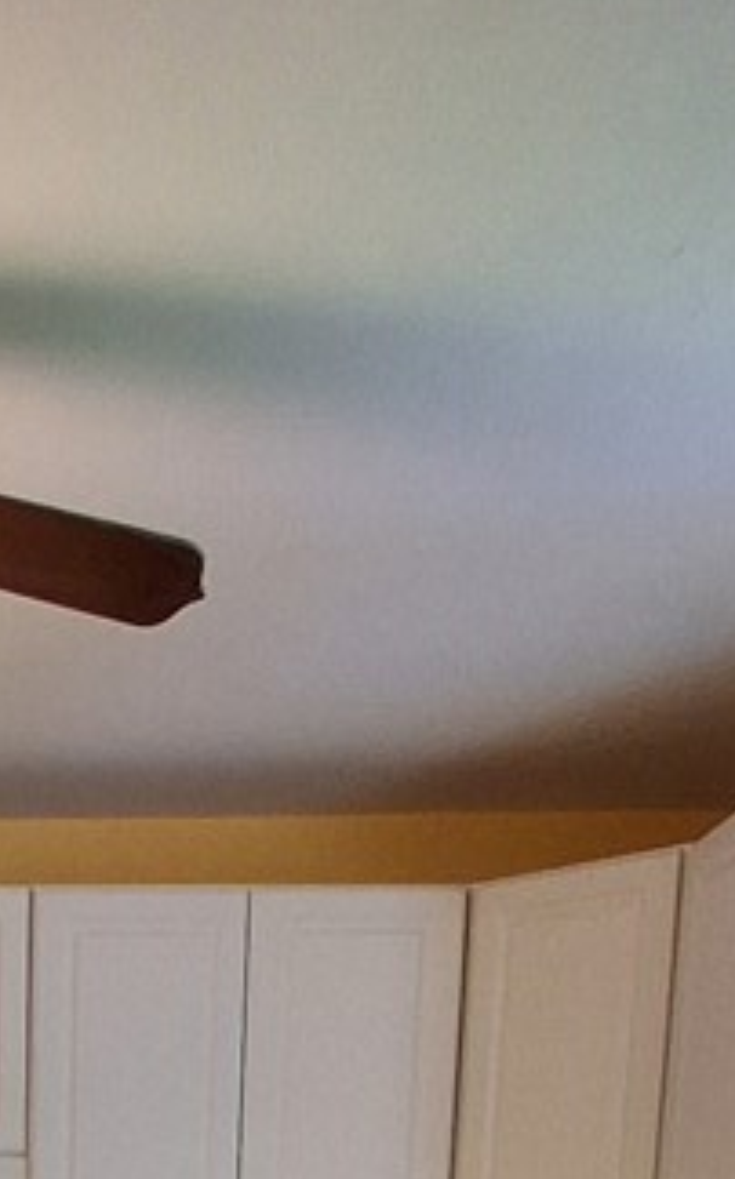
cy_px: 1772
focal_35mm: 57
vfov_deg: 26.1
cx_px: -15
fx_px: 1830
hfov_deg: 21.8
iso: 200
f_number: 2.2
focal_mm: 1.4
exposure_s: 1/40
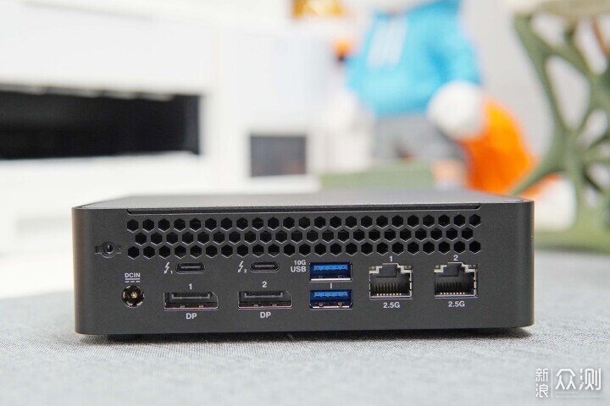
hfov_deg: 43.6
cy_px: 203
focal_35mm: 45
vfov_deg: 29.9
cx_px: 305
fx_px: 762
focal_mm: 30
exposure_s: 1/60
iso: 1600
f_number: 3.2
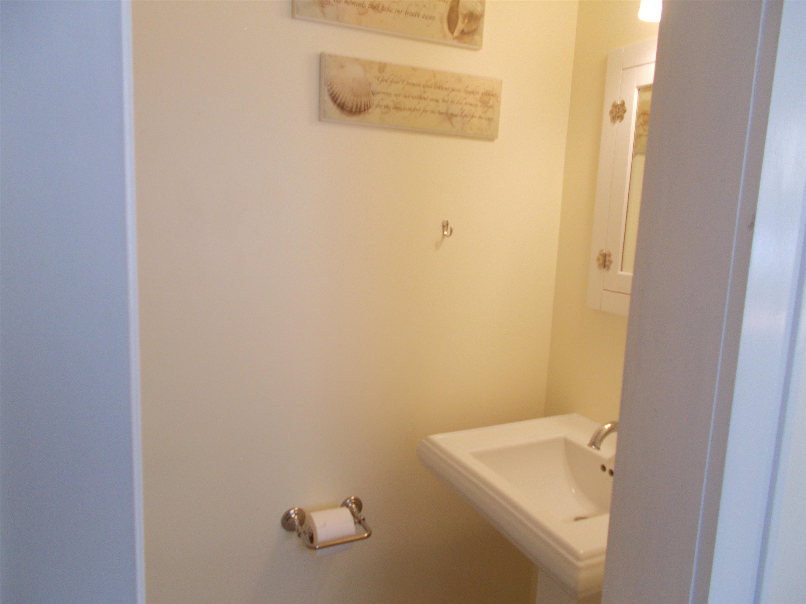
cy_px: 302
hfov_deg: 67.3
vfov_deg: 53.1
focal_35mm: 26
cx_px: 403
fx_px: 605
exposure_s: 1/25
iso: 125
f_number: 3.2
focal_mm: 4.6
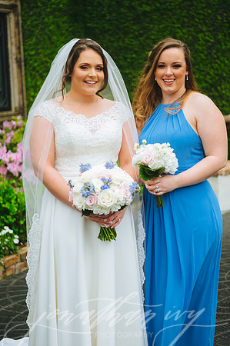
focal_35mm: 70
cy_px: 173
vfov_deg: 28.9
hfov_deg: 19.4
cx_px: 115
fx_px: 672
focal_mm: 70
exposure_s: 1/320
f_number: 2.8
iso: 125
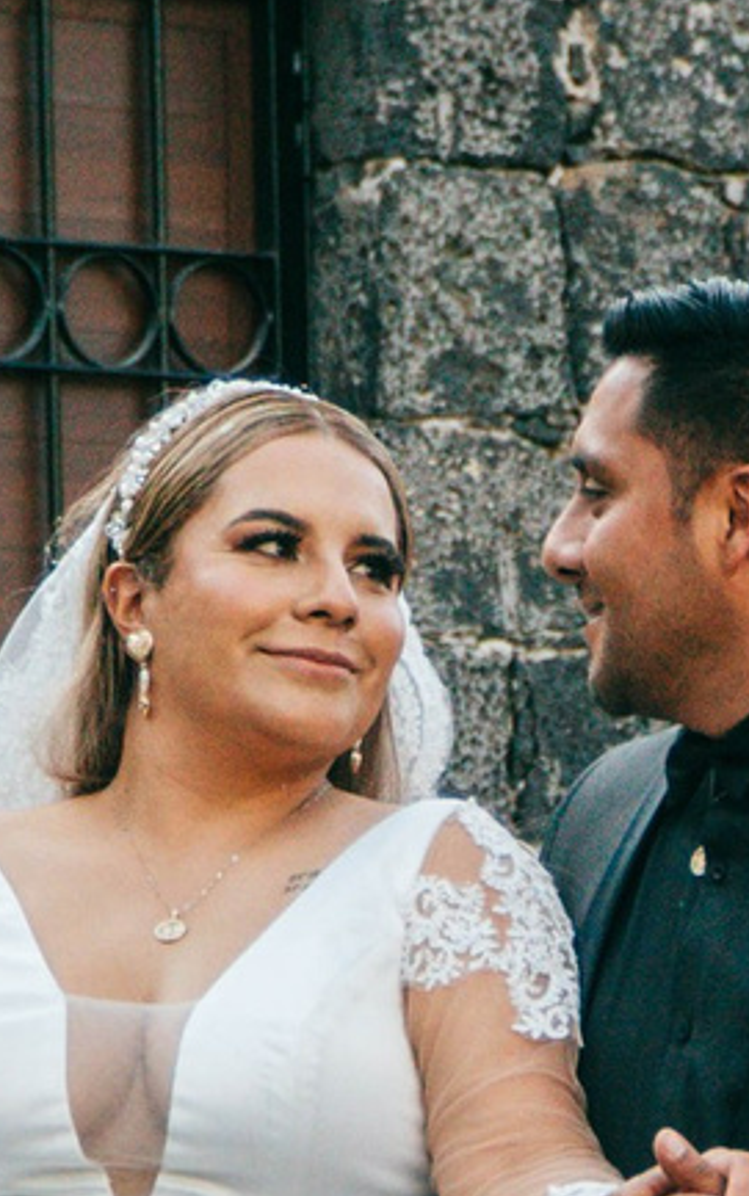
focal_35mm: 421
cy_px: 1236
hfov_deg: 3.1
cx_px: 644
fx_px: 13736
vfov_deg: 5.0
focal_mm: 46
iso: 500
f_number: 4
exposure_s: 1/1000
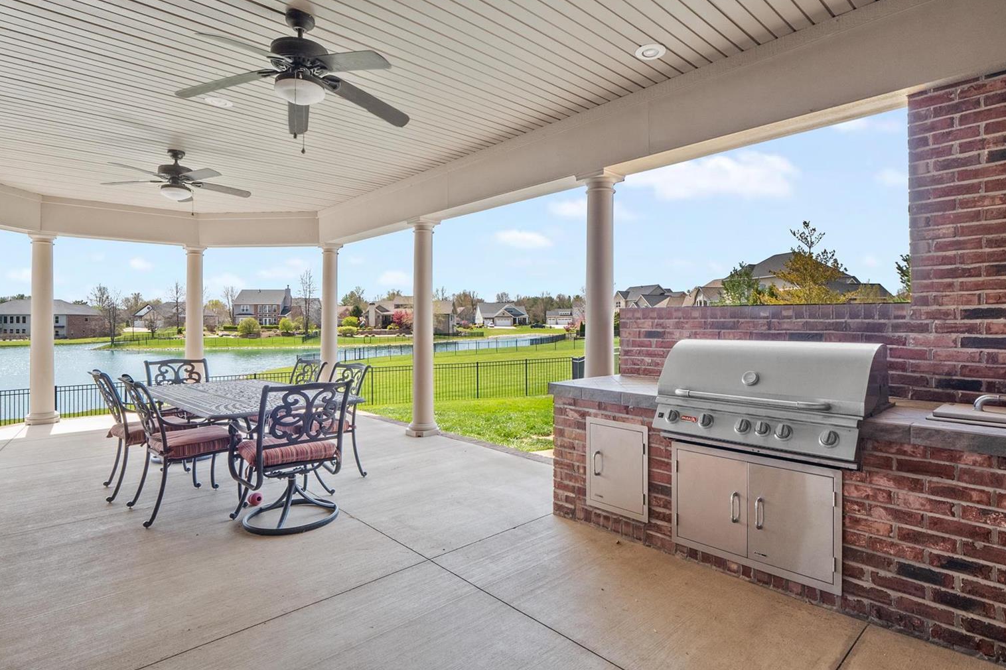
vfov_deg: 64.5
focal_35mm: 19
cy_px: 324
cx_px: 516
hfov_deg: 86.9
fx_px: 531
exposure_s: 1/20
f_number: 9
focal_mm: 9
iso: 400
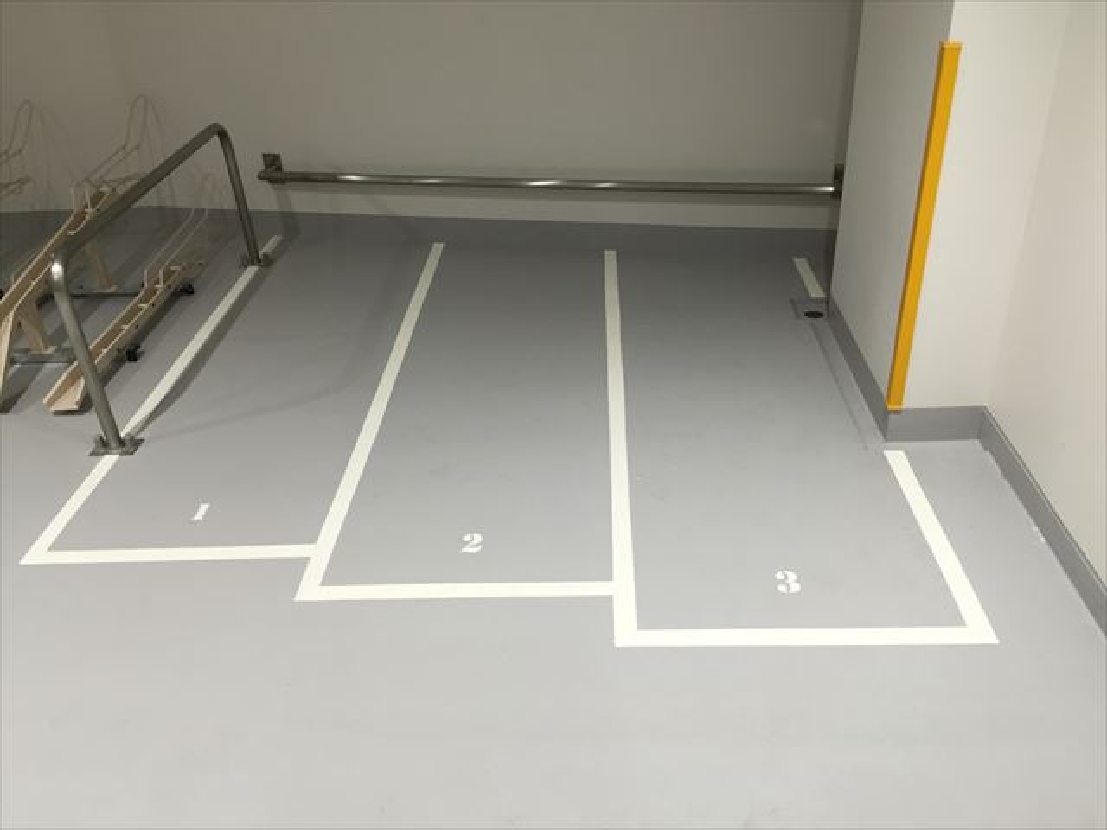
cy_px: 415
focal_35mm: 29
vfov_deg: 48.2
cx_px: 554
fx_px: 927
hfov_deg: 61.7
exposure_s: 1/30
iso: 64
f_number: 2.2
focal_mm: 4.15
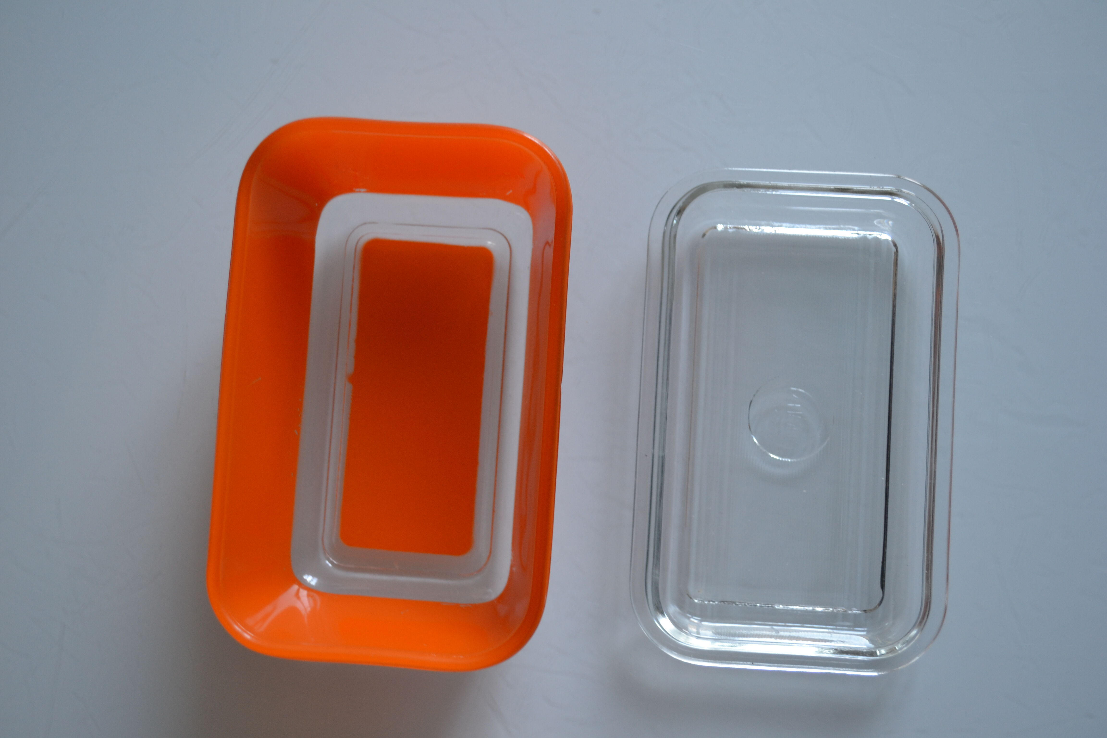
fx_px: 1107
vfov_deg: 36.9
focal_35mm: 36
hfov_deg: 53.1
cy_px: 369
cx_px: 554
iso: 400
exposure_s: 1/30
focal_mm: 24
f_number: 4
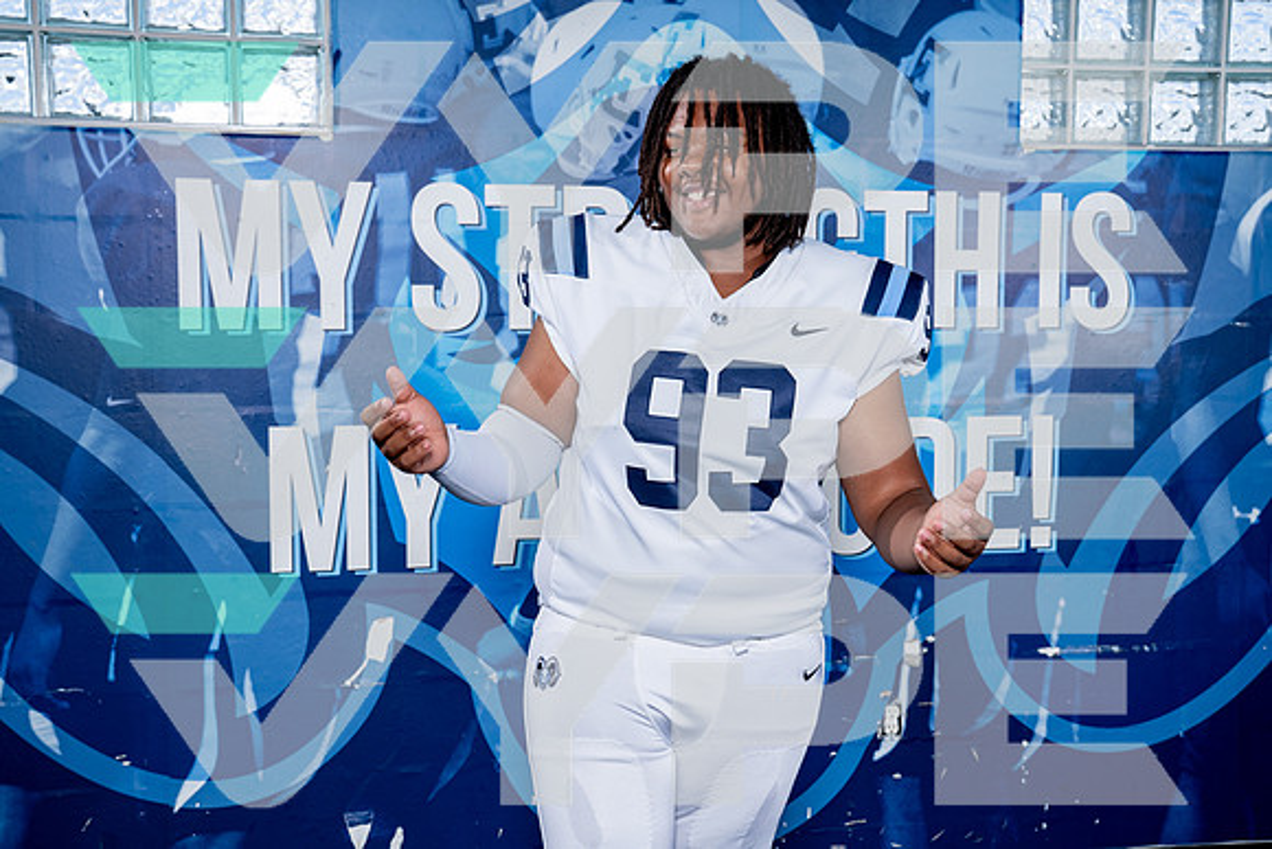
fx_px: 1587
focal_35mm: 45
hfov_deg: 43.7
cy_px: 424
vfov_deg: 29.9
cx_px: 636
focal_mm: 43
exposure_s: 1/250
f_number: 5.6
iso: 100
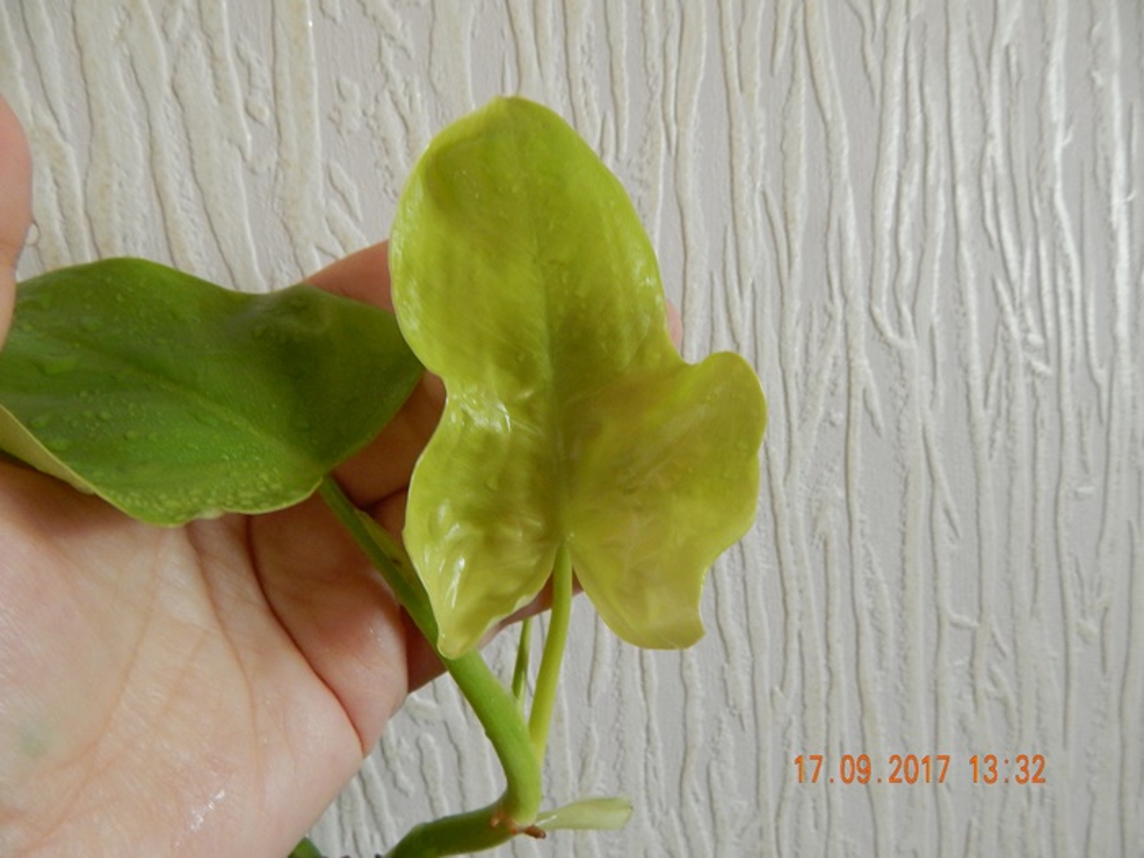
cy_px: 429
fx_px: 760
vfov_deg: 58.9
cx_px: 572
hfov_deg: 73.9
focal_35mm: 23
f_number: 3
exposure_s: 1/15
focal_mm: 4
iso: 400
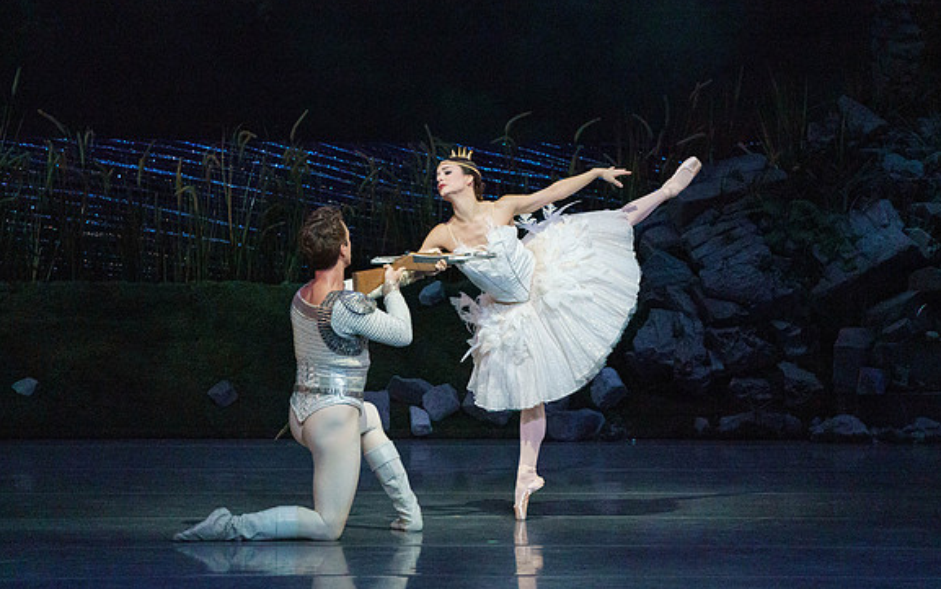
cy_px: 306
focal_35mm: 385
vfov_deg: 3.4
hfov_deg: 5.5
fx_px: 9876
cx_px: 471
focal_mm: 376
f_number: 5.6
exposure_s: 1/320
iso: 8000
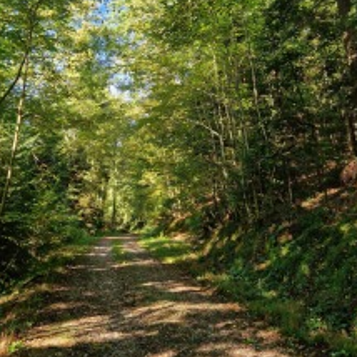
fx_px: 443
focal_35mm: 38
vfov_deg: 42.8
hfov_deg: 43.6
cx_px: 142
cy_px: 100
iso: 50
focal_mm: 5.4
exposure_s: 1/180
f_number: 1.8
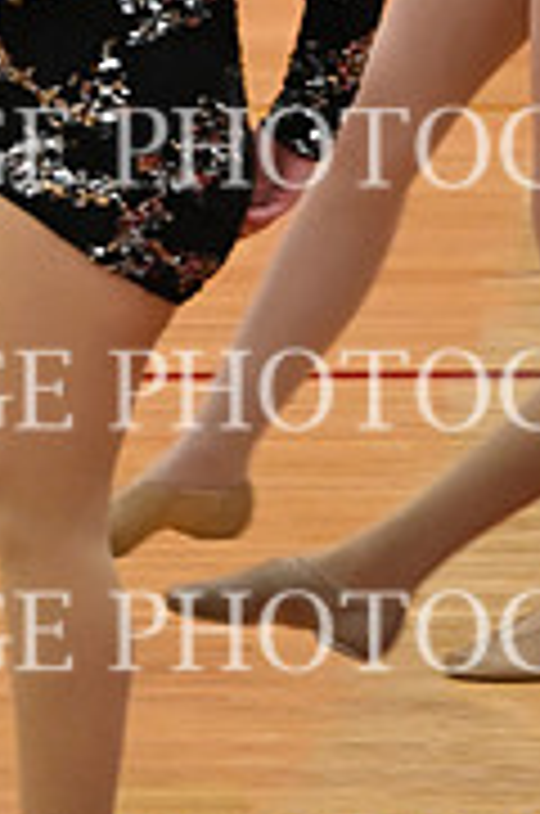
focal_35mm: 890
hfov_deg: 1.5
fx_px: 20101
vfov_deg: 2.3
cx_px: 79
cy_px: 27
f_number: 4
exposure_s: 1/400
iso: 5000
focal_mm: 185
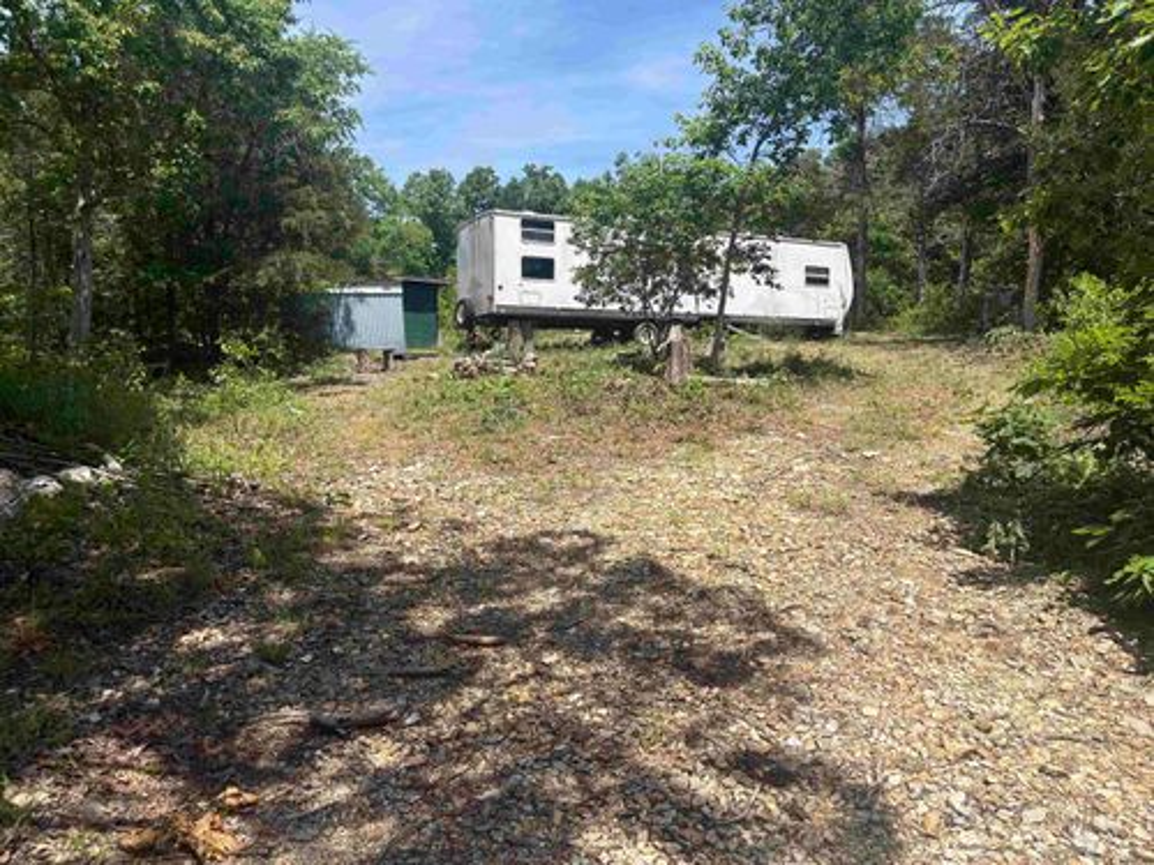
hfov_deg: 67.3
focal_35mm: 26
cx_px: 577
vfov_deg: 53.1
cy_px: 432
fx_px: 867
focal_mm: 5.96
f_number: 1.6
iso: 50
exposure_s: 1/2865
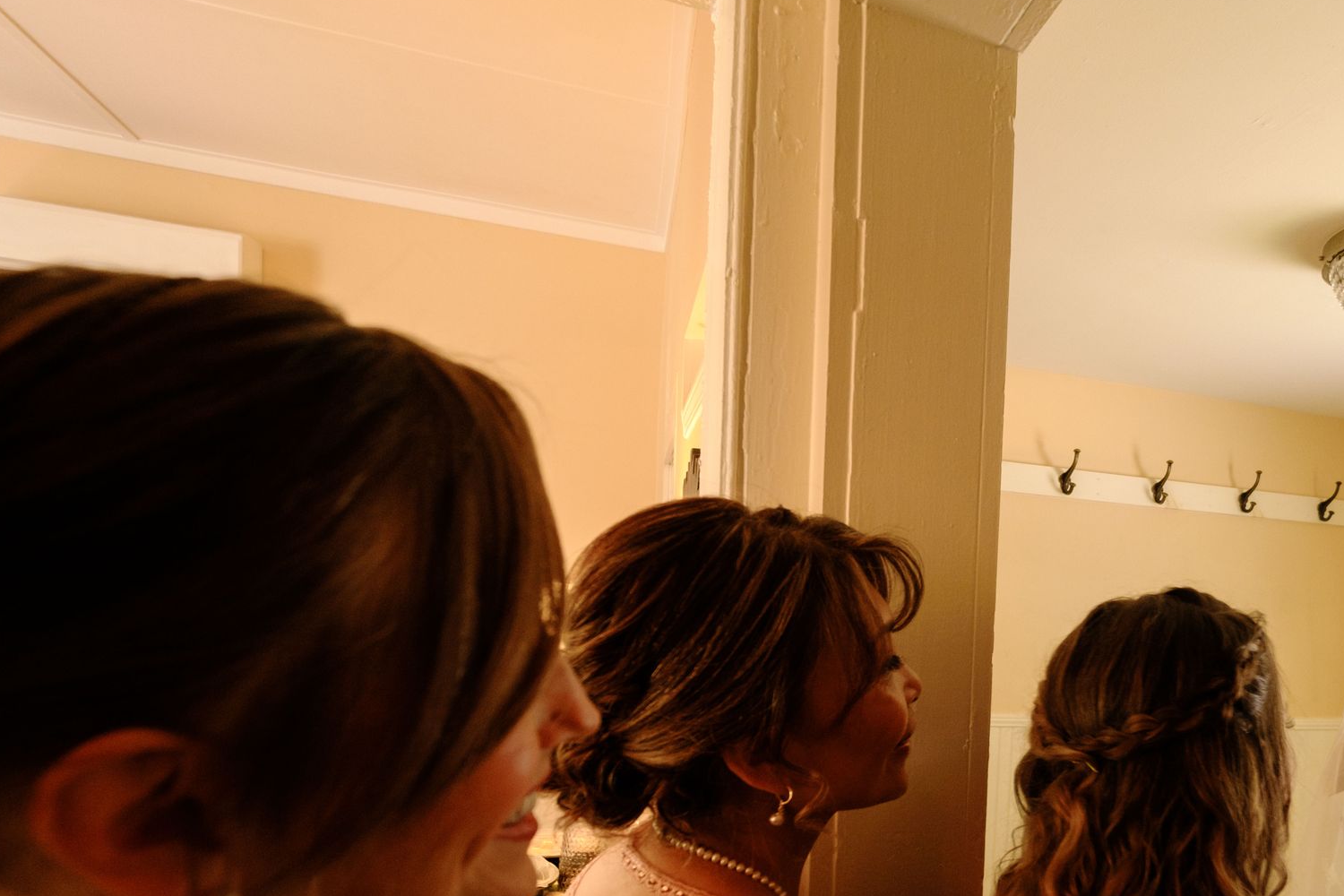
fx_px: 933
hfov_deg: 66.1
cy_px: 662
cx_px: 1040
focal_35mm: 25
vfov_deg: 49.4
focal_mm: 10
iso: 640
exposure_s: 1/30
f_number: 4
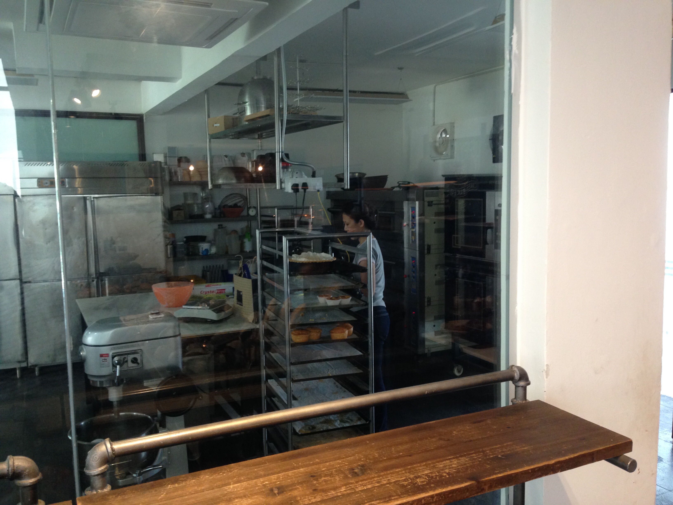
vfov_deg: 42.9
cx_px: 336
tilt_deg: -2.1
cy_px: 252
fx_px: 642
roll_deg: +0.2
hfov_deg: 55.4
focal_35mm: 33
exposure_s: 1/20
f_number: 2.4
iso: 160
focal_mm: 4.12
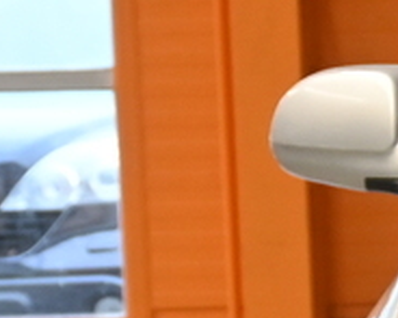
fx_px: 4085
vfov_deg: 4.4
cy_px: 606
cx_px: 1200
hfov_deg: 5.3
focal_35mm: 347
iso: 560
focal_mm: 28
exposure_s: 1/50
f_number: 4.5
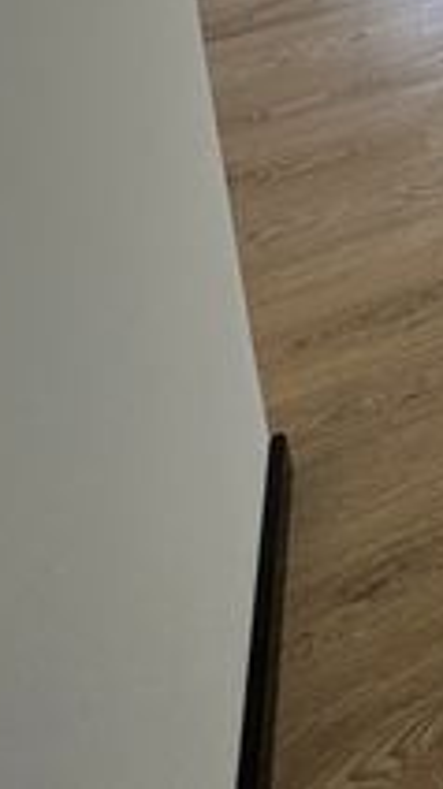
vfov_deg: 26.9
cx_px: 826
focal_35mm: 48
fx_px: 1004
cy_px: -448
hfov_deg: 18.6
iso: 40
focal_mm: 2.22
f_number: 2.2
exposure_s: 1/180
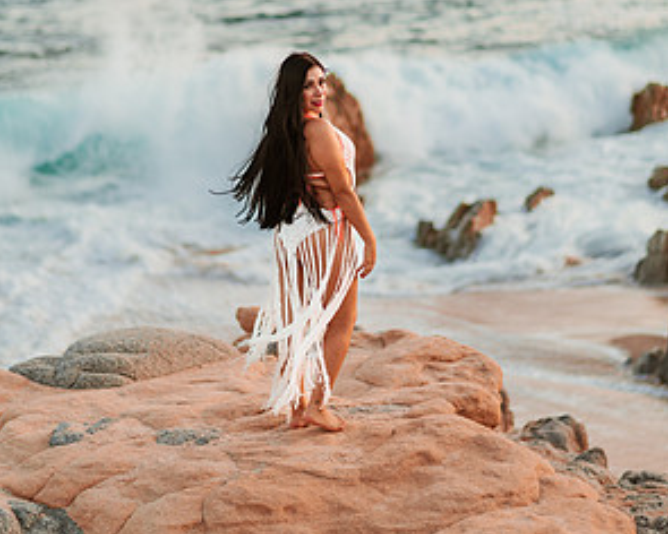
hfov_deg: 23.0
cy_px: 70
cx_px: 333
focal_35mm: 83
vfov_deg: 18.2
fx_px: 1641
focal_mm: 58
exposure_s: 1/1000
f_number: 1.4
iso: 100
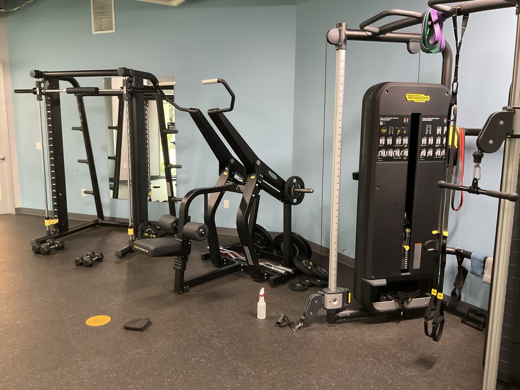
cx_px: 260
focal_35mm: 29
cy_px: 195
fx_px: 436
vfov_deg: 48.2
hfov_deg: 61.7
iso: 250
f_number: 1.8
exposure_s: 1/60
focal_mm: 3
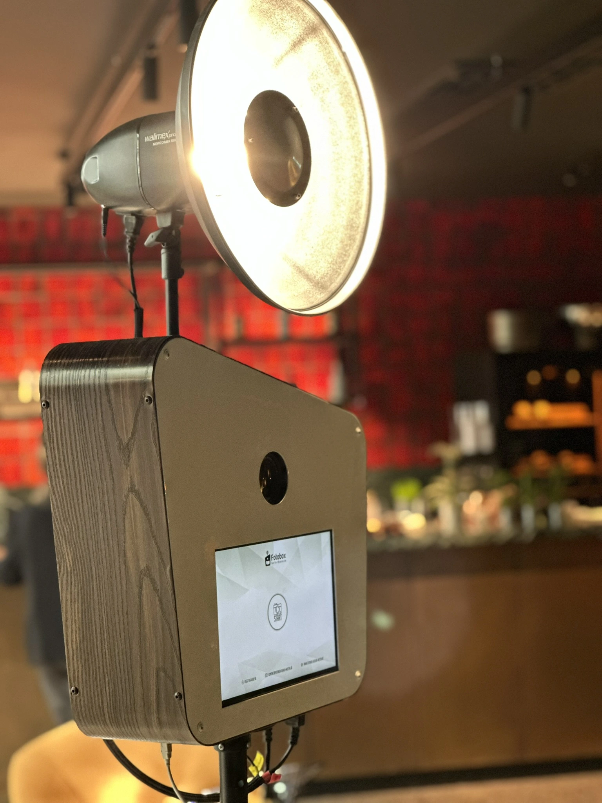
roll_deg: +2.3
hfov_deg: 19.1
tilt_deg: +0.3
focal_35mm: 77
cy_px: 402
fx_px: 1785
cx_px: 301
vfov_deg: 25.3
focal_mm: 9
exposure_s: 1/23
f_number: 2.8
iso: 500
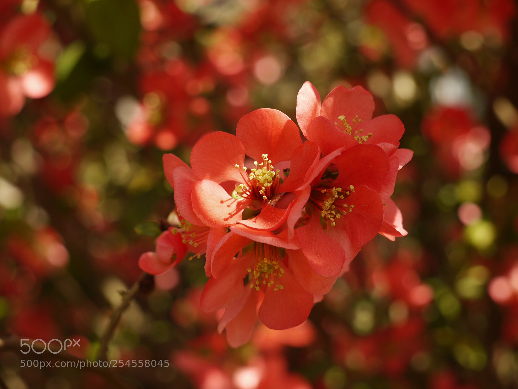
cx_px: 259
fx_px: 1347
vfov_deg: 16.4
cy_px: 194
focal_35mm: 90
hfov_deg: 21.8
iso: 100
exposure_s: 1/125
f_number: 5.6
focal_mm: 45
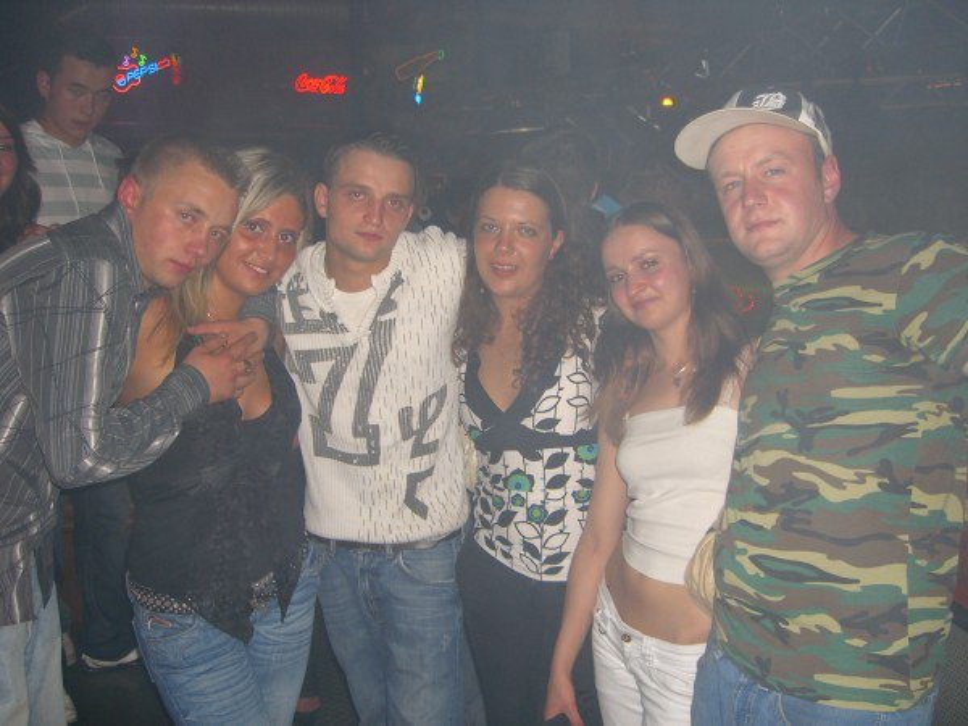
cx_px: 484
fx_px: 1063
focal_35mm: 38
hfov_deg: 49.0
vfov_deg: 37.7
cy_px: 363
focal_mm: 7.9
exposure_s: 1/60
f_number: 2.8
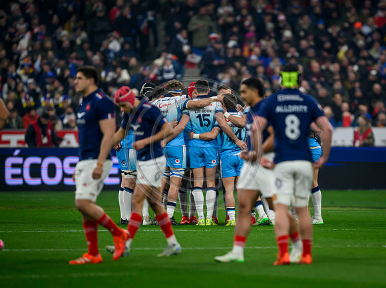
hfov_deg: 3.7
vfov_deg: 2.7
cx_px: 265
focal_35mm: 543
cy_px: 179
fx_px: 6043
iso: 2000
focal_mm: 400
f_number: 2.8
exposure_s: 1/4000
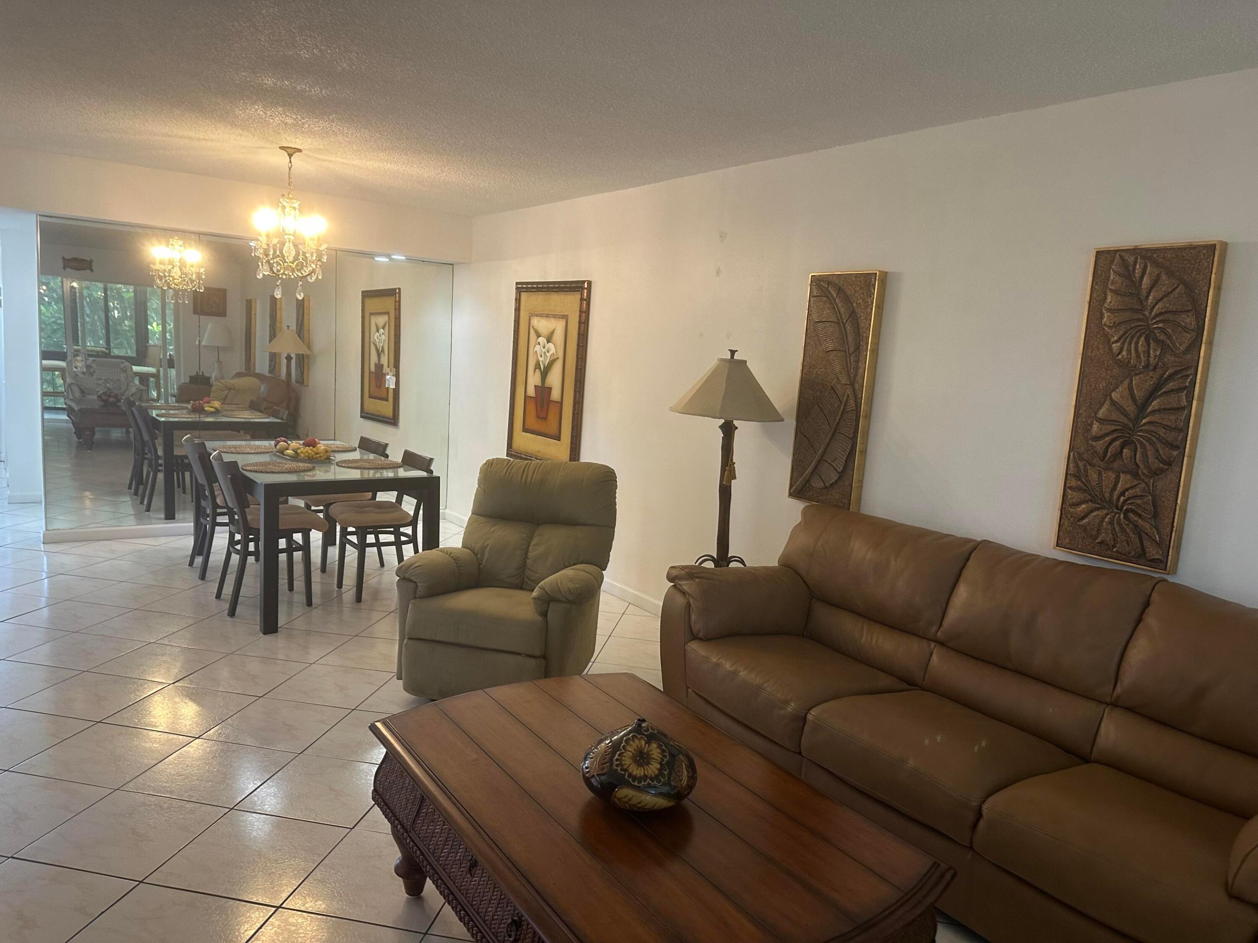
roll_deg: -4.1
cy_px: 472
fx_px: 872
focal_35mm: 24
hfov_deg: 71.6
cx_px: 629
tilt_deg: -8.9
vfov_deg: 56.8
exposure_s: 1/60
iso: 200
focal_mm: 6.86
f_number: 1.78
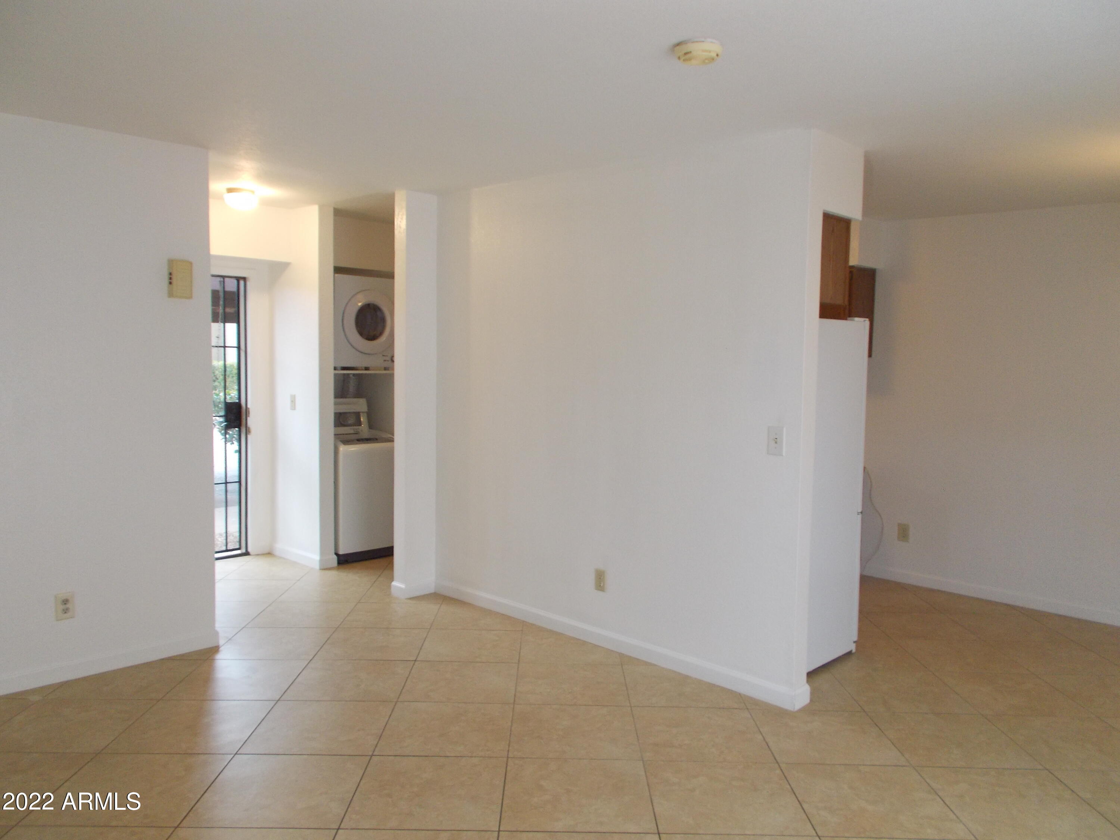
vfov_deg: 53.1
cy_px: 420
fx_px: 841
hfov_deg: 67.3
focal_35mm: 26
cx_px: 560
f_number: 3.2
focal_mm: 4.6
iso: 200
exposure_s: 1/25
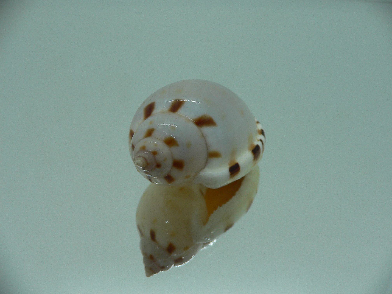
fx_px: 396
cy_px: 147
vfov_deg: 40.7
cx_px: 196
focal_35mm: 35
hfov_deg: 52.6
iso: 80
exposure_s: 1/60
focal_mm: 4.6
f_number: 2.8
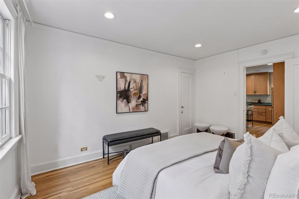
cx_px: 150
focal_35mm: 17
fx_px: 141
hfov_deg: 93.3
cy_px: 100
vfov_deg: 70.4
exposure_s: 1/25
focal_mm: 17
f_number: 9
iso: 400
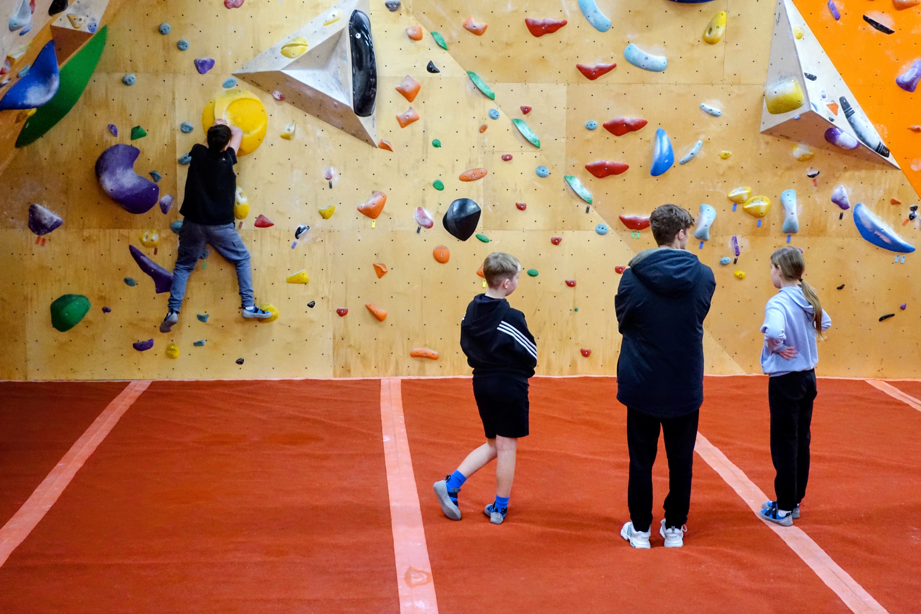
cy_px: 307
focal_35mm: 51
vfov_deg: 26.5
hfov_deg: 38.9
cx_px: 460
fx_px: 1305
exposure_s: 1/125
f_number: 2.8
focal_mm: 18.7
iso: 2000
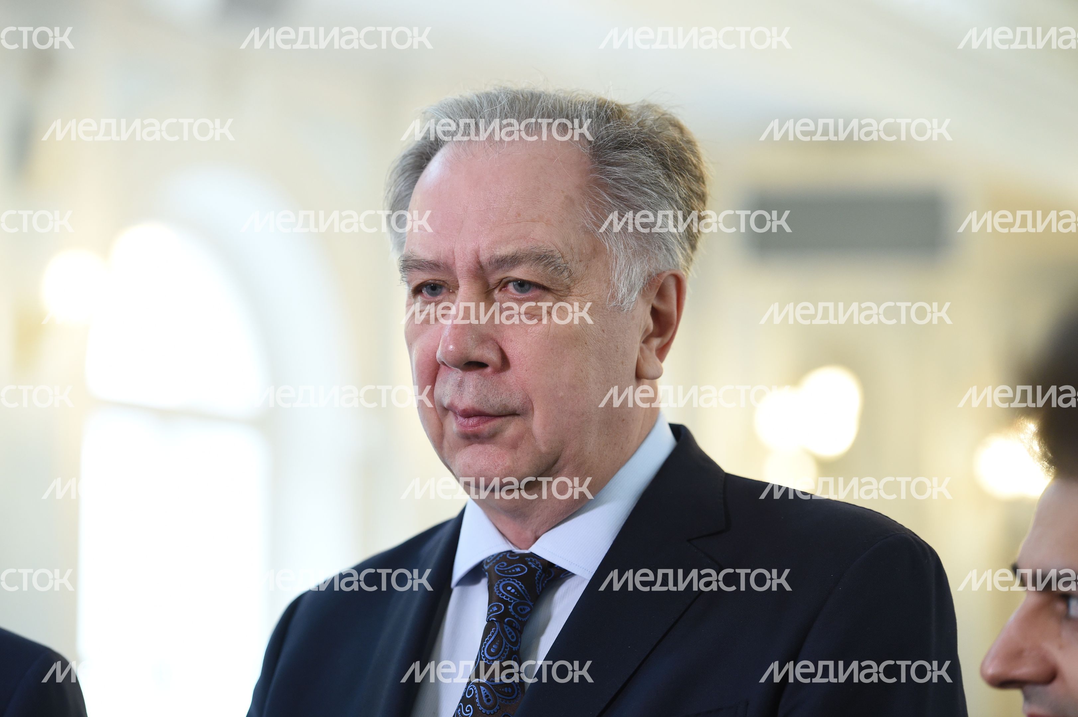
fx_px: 4040
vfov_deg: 10.1
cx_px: 539
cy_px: 358
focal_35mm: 135
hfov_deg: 15.2
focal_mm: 135
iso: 2500
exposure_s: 1/125
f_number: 3.5
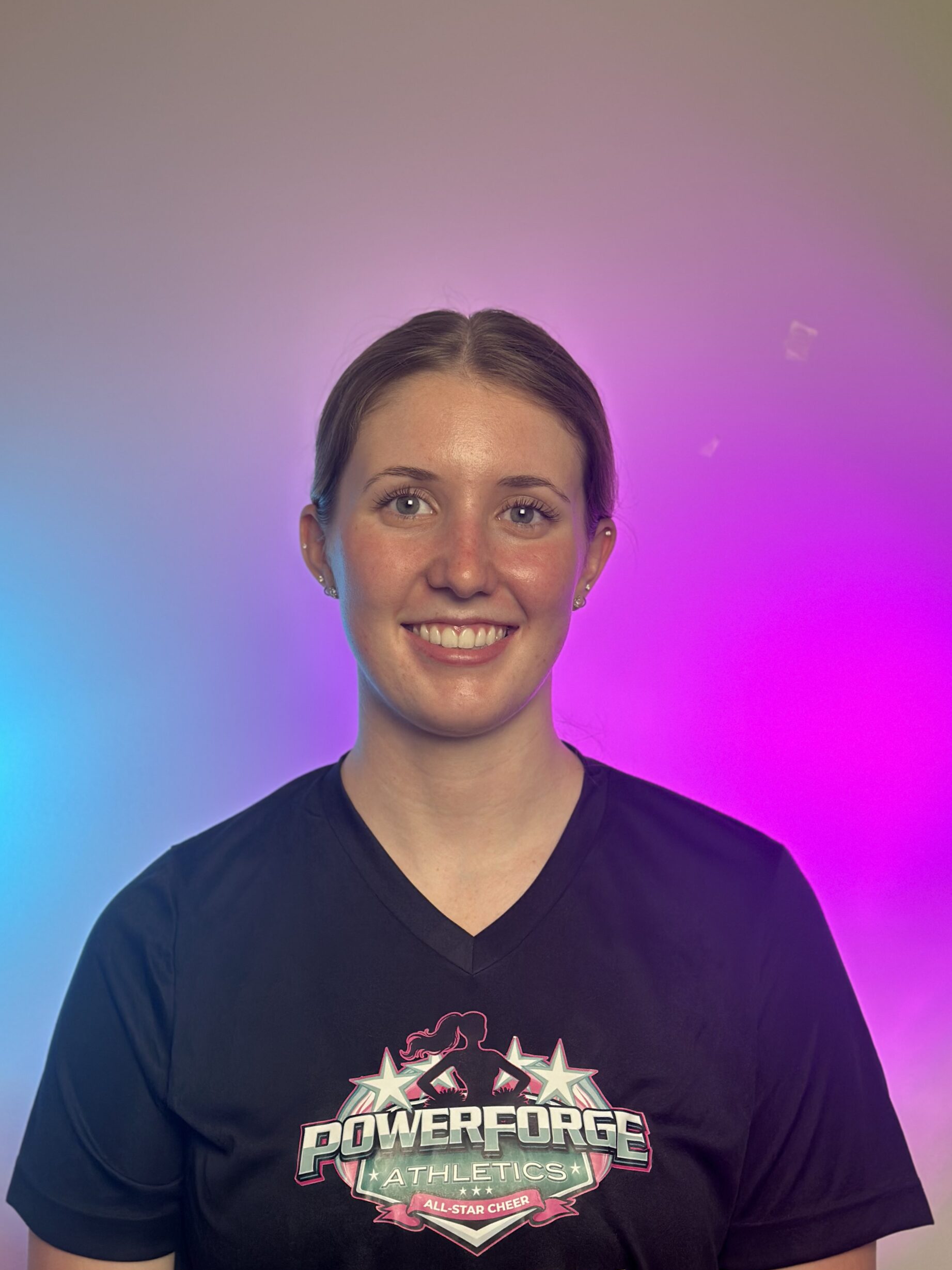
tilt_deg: +2.4
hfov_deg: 29.1
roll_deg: -0.2
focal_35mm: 50
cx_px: 479
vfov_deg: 38.2
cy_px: 641
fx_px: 1834
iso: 125
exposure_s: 1/60
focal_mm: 6.86
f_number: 1.78
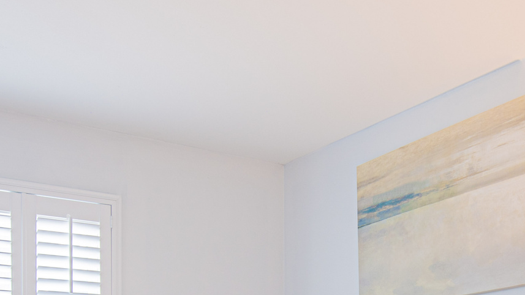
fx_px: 766
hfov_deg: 37.2
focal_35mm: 55
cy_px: 399
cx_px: 375
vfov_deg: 19.8
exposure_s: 1.6
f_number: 9
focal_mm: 14
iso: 64
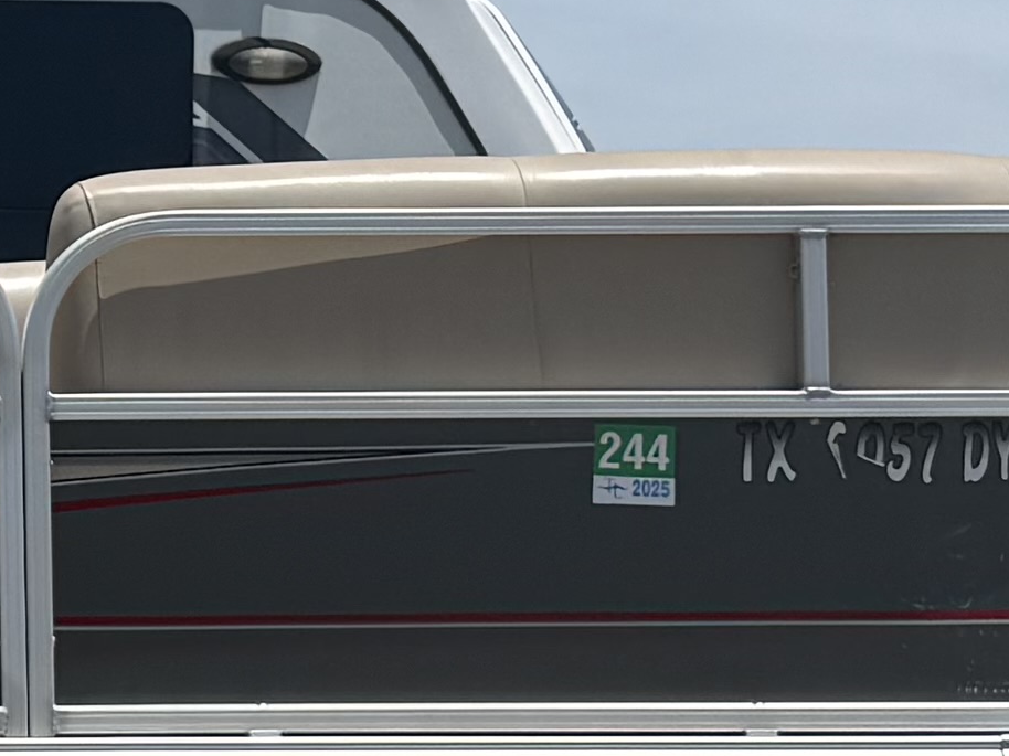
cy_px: 299
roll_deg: -0.7
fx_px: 4371
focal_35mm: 150
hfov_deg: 12.6
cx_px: -459
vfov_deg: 9.9
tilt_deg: +4.3
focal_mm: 6.76
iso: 80
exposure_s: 1/7353
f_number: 1.78
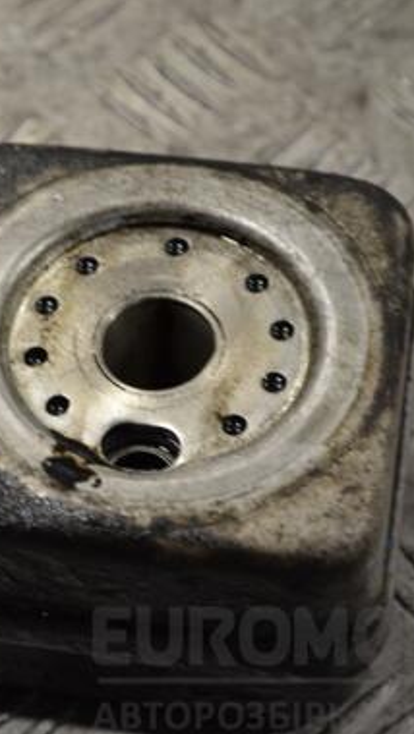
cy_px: 379
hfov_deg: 10.2
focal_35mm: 119
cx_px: 56
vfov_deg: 18.0
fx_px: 2320
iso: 110
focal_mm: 48
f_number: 5.3
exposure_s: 1/30
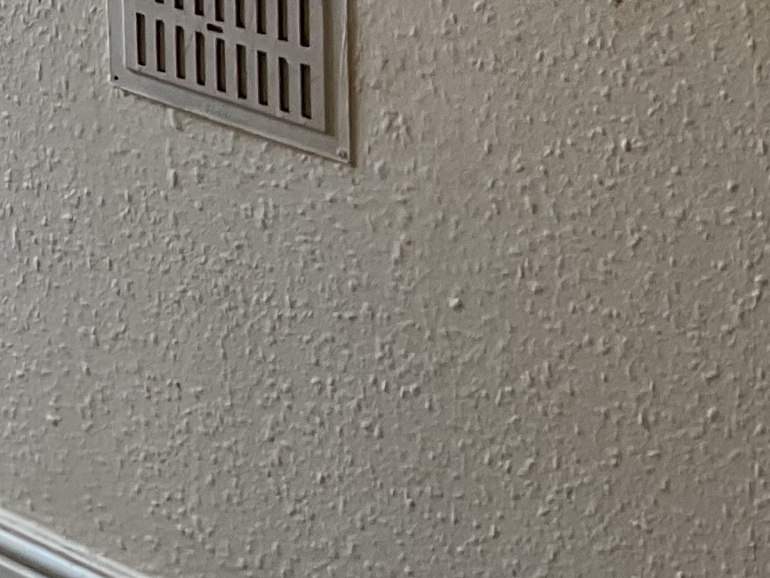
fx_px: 3004
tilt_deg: -9.2
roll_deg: +3.1
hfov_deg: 13.6
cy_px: -700
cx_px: -432
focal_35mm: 135
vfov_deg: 9.9
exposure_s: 1/120
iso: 16
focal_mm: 3
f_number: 1.8
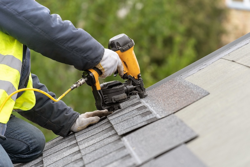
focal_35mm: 200
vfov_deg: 6.9
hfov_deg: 10.3
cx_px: 125
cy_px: 84
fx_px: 1389
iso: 800
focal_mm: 200
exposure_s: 1/400
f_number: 5.6
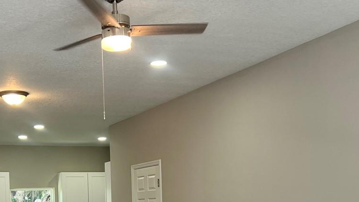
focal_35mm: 60
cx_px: 112
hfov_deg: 34.5
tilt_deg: -1.7
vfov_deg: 19.1
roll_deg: +2.1
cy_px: 232
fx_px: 571
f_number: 1.5
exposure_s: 1/120
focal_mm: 5.7
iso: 64
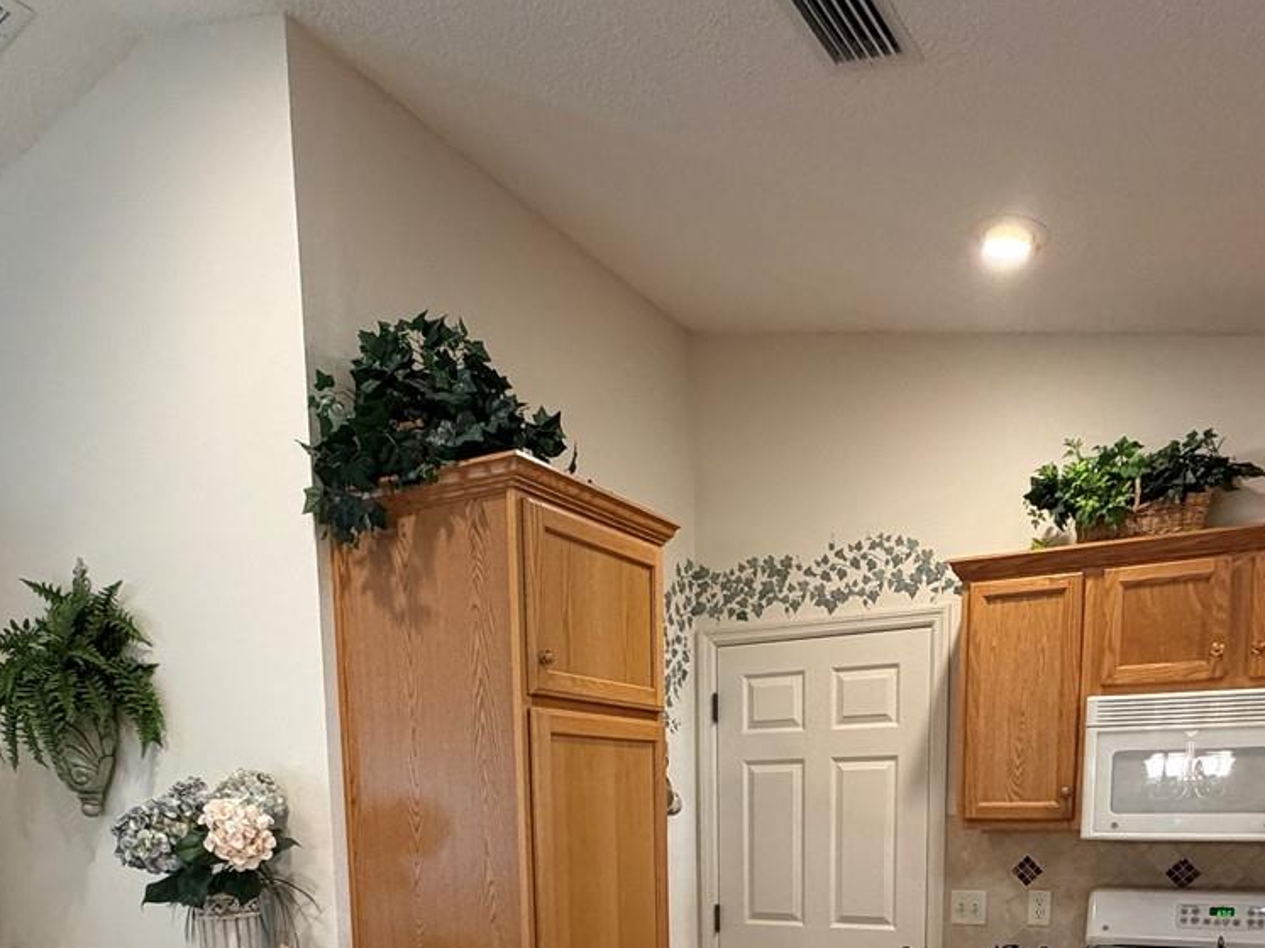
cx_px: 694
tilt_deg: -8.7
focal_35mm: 30
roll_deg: +0.8
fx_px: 1096
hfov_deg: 59.9
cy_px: 960
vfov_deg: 40.6
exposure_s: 1/60
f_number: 2.2
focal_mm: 2.22
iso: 320
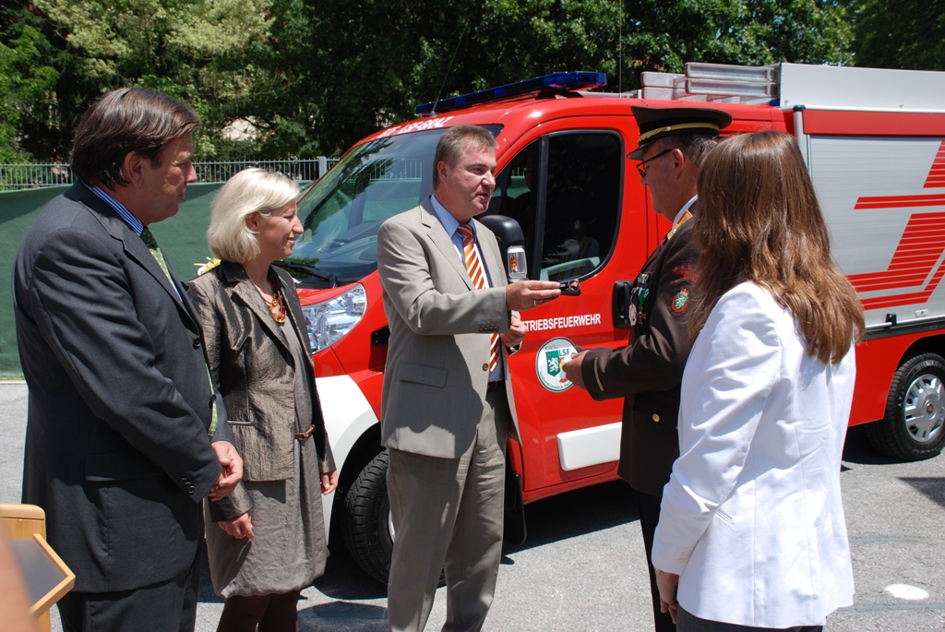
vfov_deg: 37.0
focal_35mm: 36
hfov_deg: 53.1
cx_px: 472
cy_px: 316
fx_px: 946
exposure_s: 1/200
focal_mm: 24
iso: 100
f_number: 8
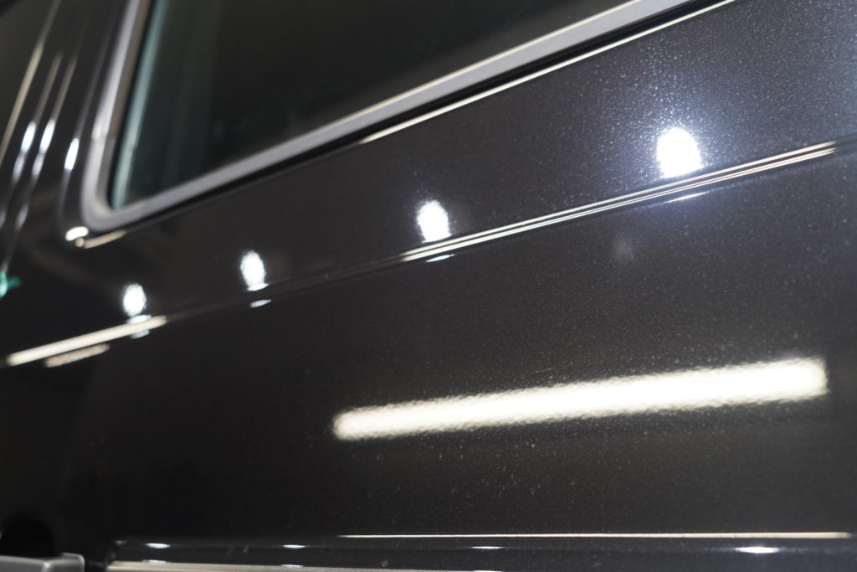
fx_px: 905
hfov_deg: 50.7
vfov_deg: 35.1
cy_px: 286
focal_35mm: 38
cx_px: 428
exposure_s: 1/60
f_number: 5
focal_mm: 38
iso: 1600
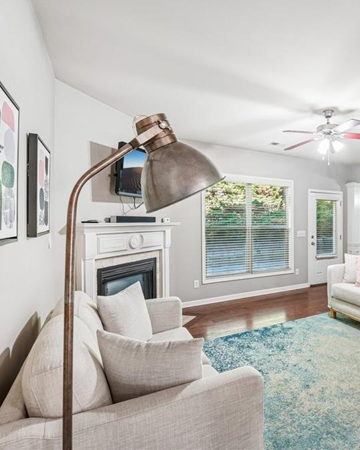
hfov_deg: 63.4
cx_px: 278
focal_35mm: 20
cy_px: 223
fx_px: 266
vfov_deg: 80.4
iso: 320
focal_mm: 14
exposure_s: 1/5
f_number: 8
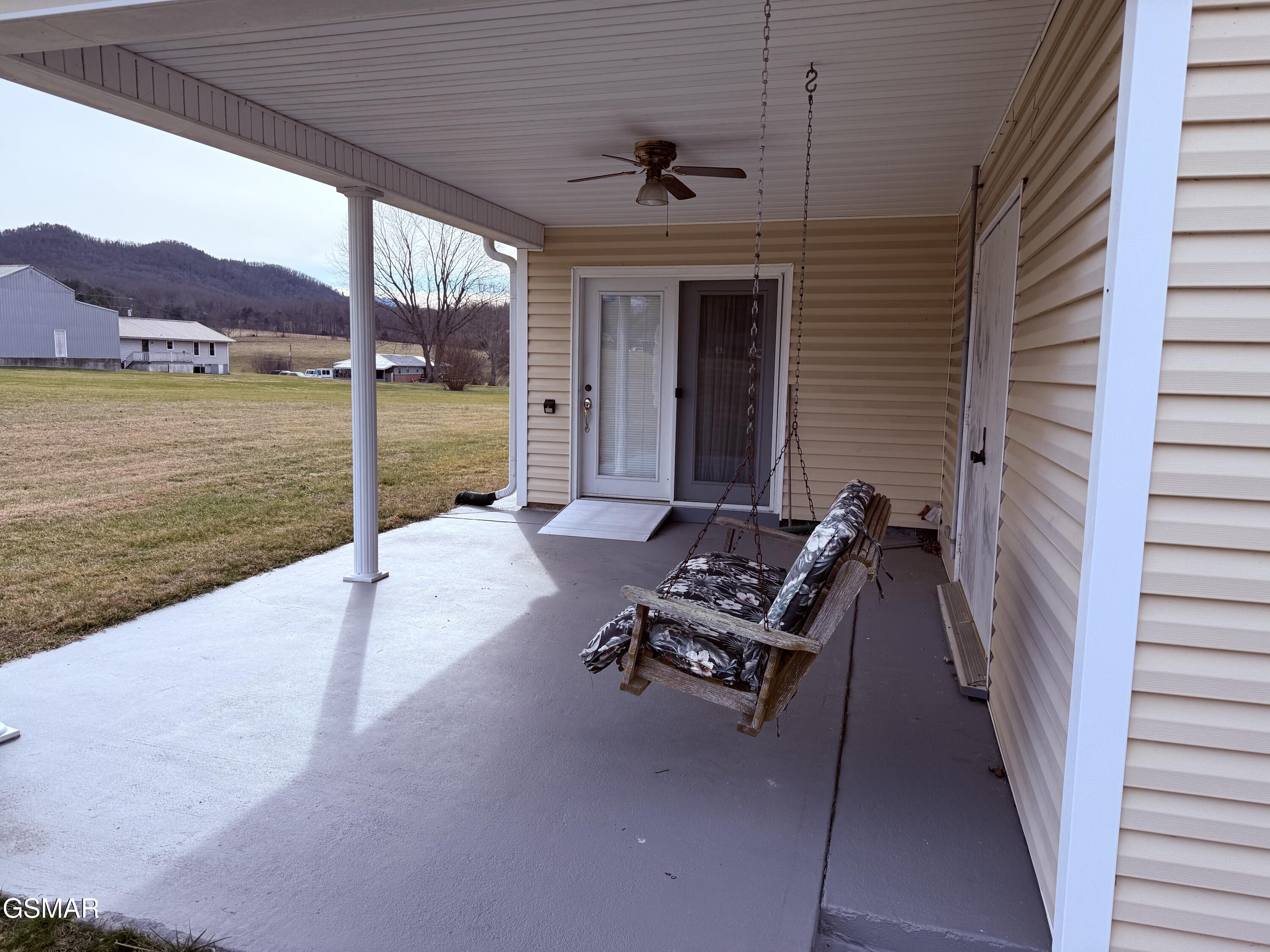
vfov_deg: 56.8
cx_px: 635
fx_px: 881
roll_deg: -1.2
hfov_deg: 71.6
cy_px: 476
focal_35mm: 24
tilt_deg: -7.2
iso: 80
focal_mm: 6.76
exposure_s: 1/2907
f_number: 1.78
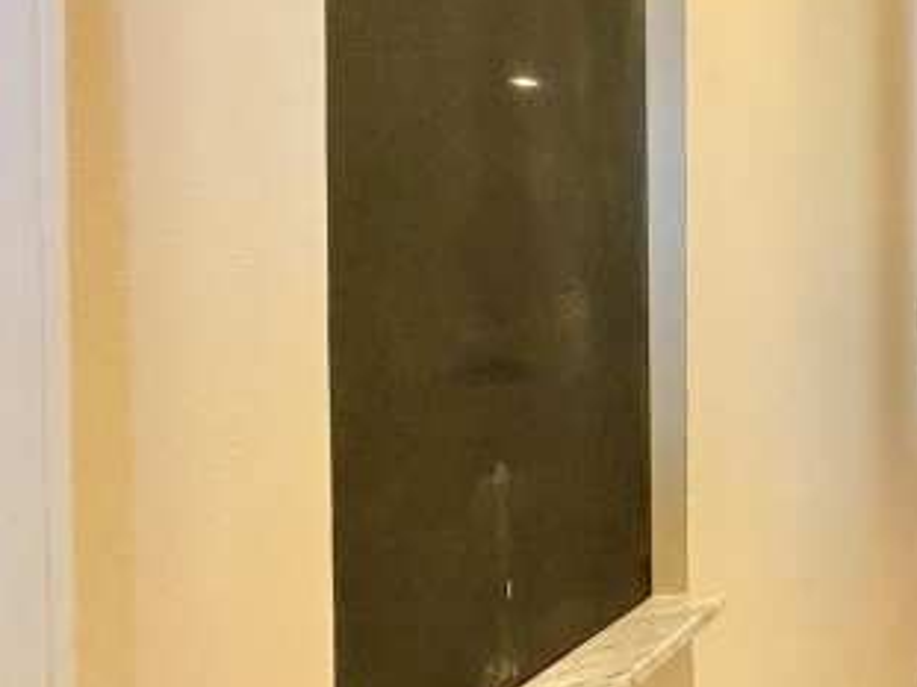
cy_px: 330
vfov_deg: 39.6
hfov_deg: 35.9
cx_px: 1174
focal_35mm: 36
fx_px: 953
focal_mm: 2.22
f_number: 2.2
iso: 250
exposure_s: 1/60
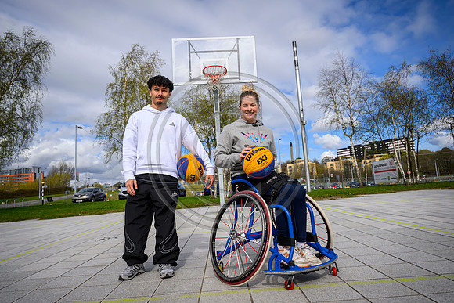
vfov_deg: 53.2
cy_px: 152
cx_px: 227
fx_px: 303
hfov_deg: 73.7
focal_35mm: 24
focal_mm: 24
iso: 500
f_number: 4.5
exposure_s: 1/5000
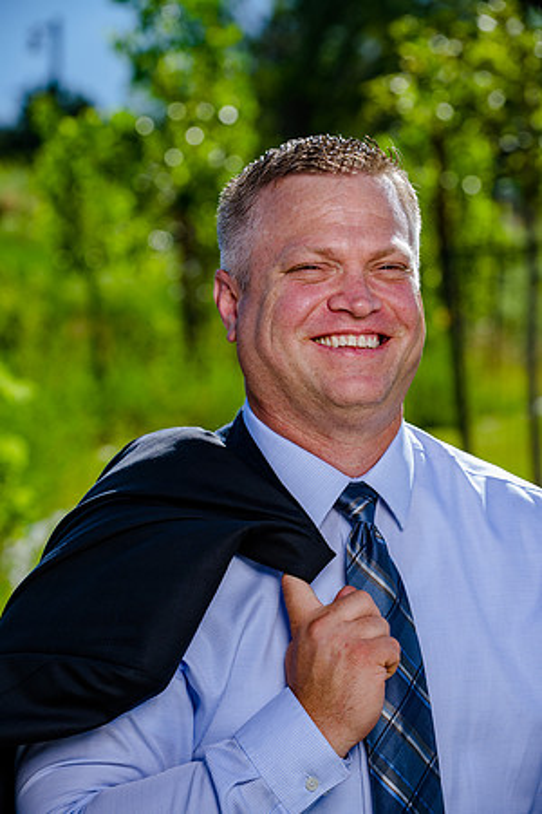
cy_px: 407
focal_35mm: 125
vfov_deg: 16.4
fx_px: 2823
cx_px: 271
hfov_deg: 11.0
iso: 200
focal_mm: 125
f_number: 7.1
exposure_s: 1/400
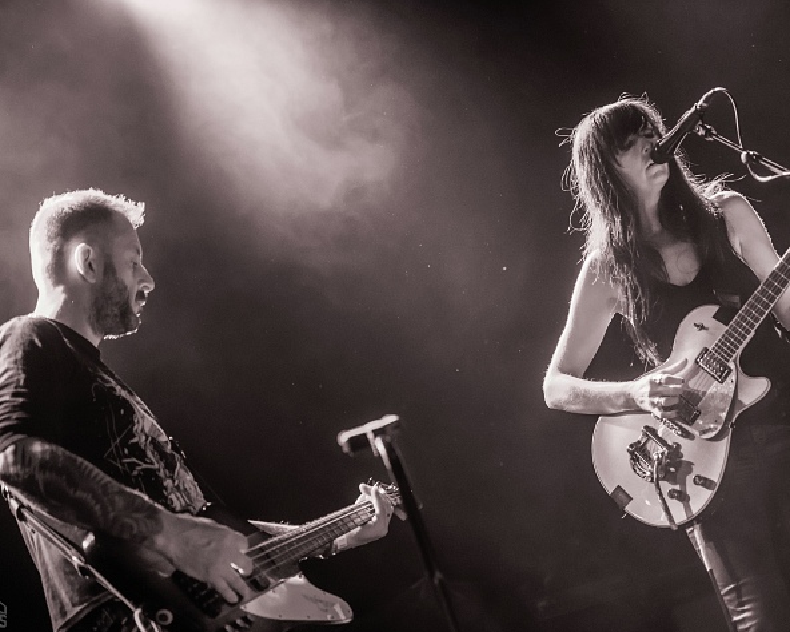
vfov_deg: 19.2
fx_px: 1870
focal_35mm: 80
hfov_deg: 23.8
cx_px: 448
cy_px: 319
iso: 4000
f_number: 2.8
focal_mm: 70
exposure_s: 1/80
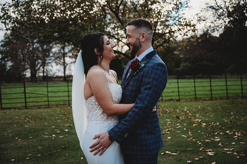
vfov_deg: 35.0
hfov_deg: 50.7
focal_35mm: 38
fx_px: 261
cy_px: 82
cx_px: 124
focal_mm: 38
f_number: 2.8
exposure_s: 1/320
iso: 100
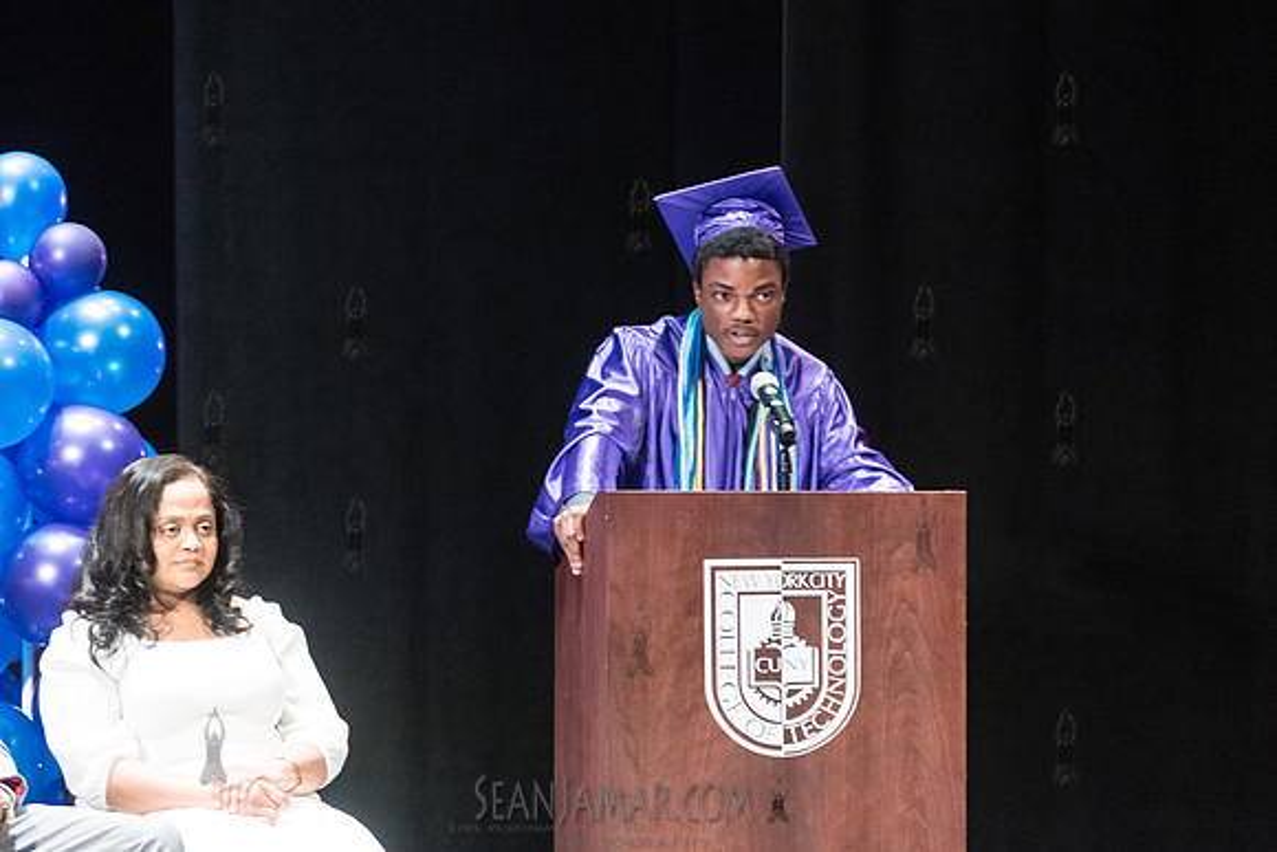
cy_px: 400
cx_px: 714
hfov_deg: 8.6
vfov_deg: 5.7
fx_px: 8522
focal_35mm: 240
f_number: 2.8
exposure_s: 1/320
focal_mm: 200
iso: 4000
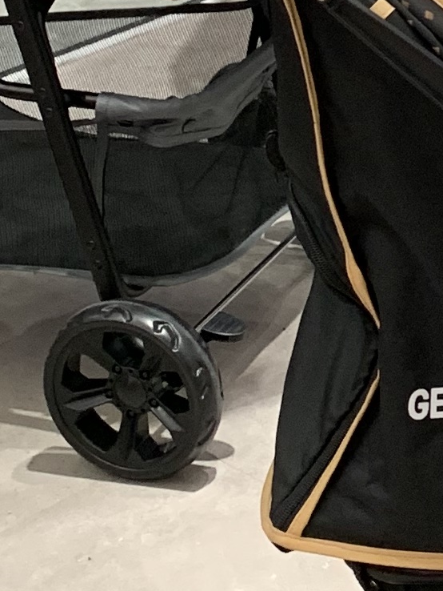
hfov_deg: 9.7
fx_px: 2422
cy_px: -285
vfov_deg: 13.2
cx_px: 876
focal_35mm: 142
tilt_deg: -14.2
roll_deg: +1.1
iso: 100
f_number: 1.8
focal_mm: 4.25
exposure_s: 1/50
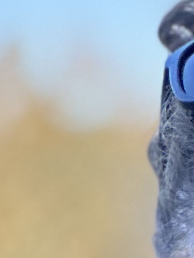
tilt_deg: -4.5
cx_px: 478
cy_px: 629
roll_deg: +0.6
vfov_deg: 4.0
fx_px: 3593
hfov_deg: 3.1
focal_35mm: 481
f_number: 2.8
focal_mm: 9
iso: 50
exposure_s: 1/121
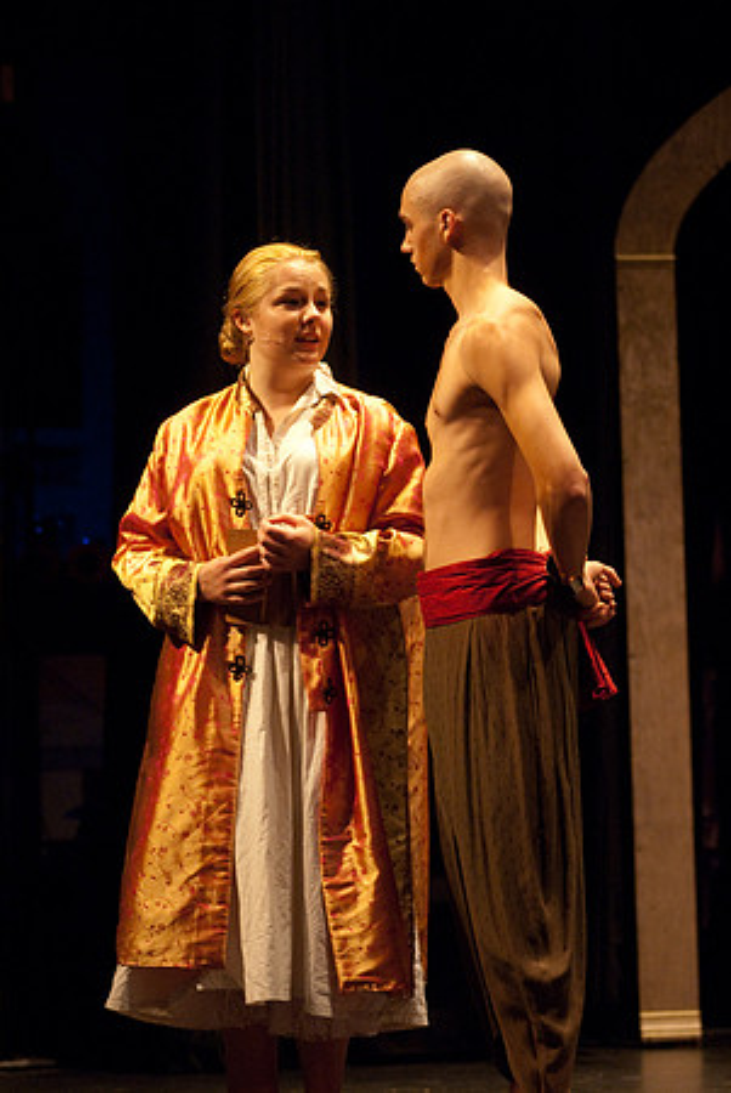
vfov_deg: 12.4
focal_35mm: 165
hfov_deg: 8.3
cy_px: 546
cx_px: 366
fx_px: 5014
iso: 1000
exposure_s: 1/160
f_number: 2.8
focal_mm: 110
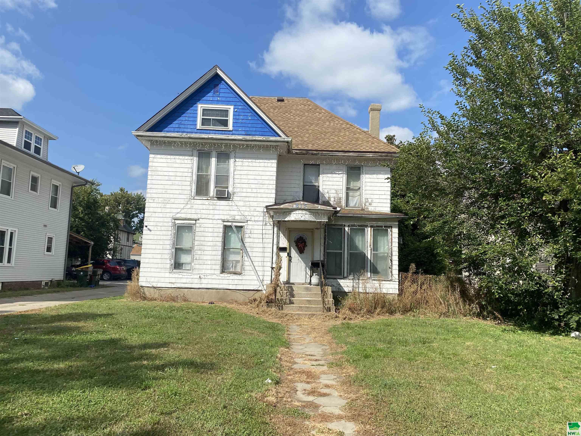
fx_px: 436
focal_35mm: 26
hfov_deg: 67.3
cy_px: 218
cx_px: 290
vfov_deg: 53.1
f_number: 1.8
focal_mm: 4.25
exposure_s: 1/3984
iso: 32
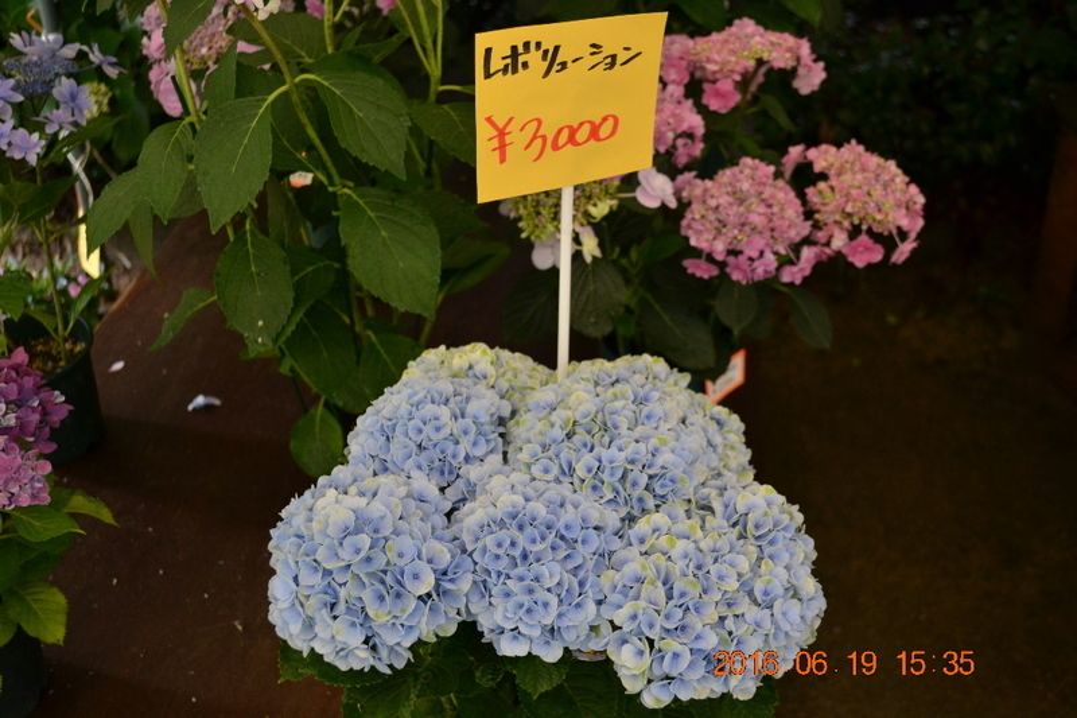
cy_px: 359
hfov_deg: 53.1
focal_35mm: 36
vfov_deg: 36.9
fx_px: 1077
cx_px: 538
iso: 800
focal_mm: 24
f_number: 4
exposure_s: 1/25
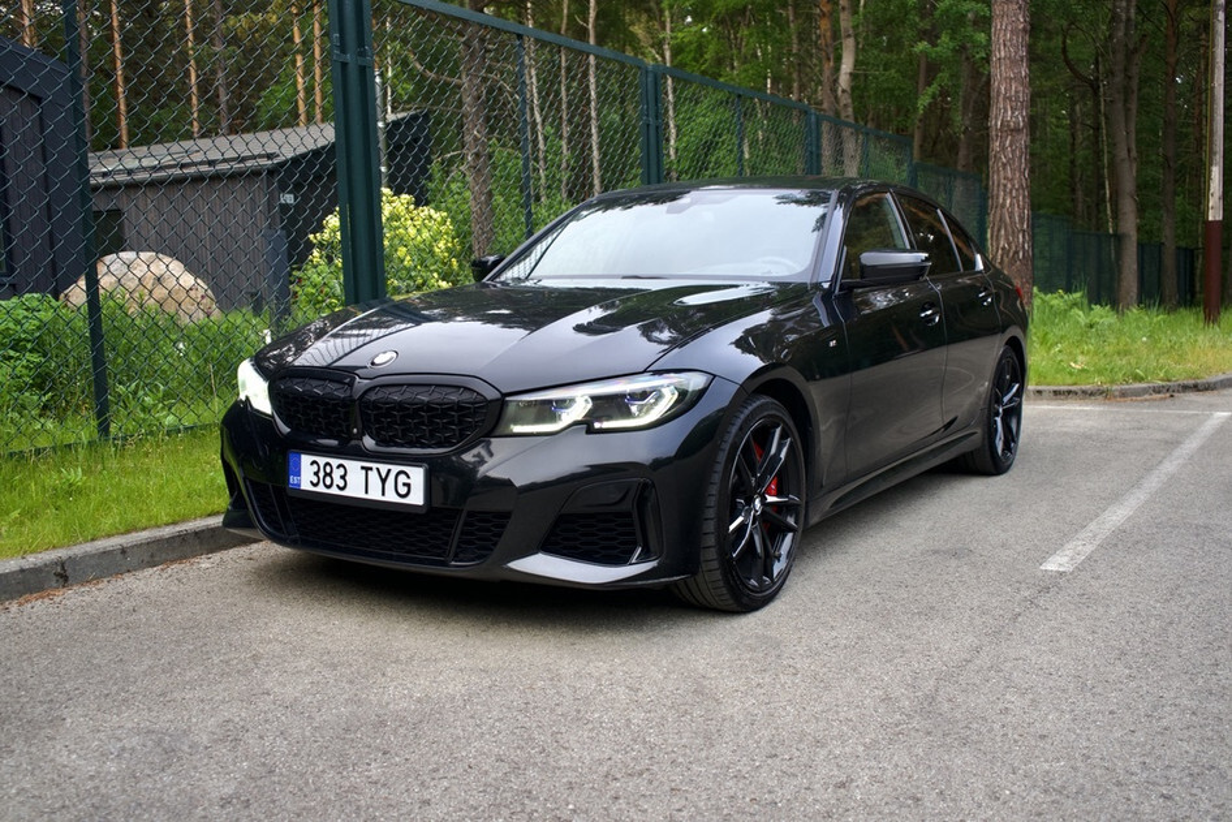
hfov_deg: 55.8
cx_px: 616
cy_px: 411
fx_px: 1164
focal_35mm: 34
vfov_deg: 38.9
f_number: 4
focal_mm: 34
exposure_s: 1/160
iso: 500
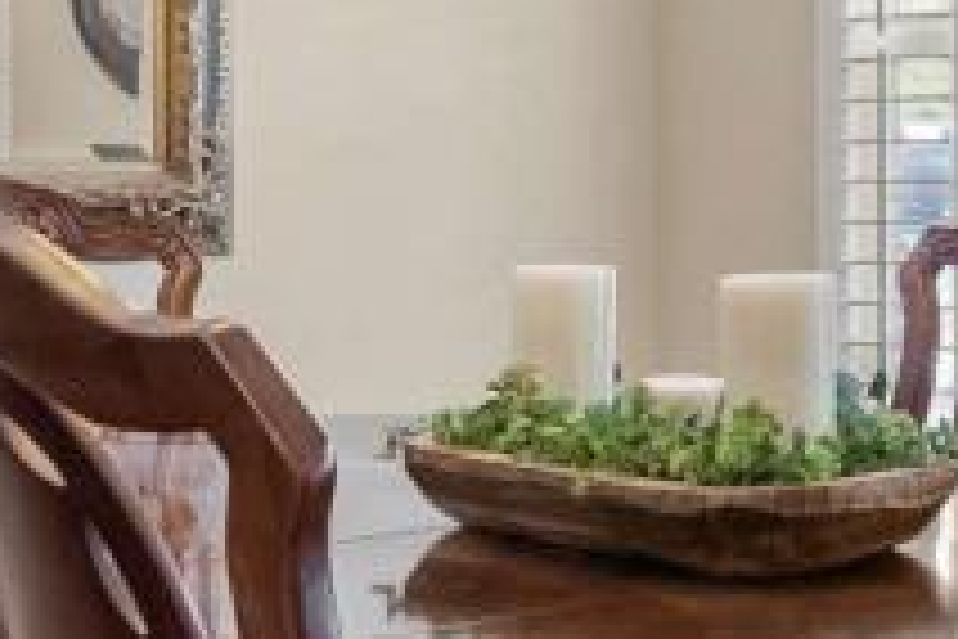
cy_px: 200
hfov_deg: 24.0
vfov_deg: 17.2
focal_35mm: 79
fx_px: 2102
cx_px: 1057
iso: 640
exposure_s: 1/25
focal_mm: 14
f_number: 5.6
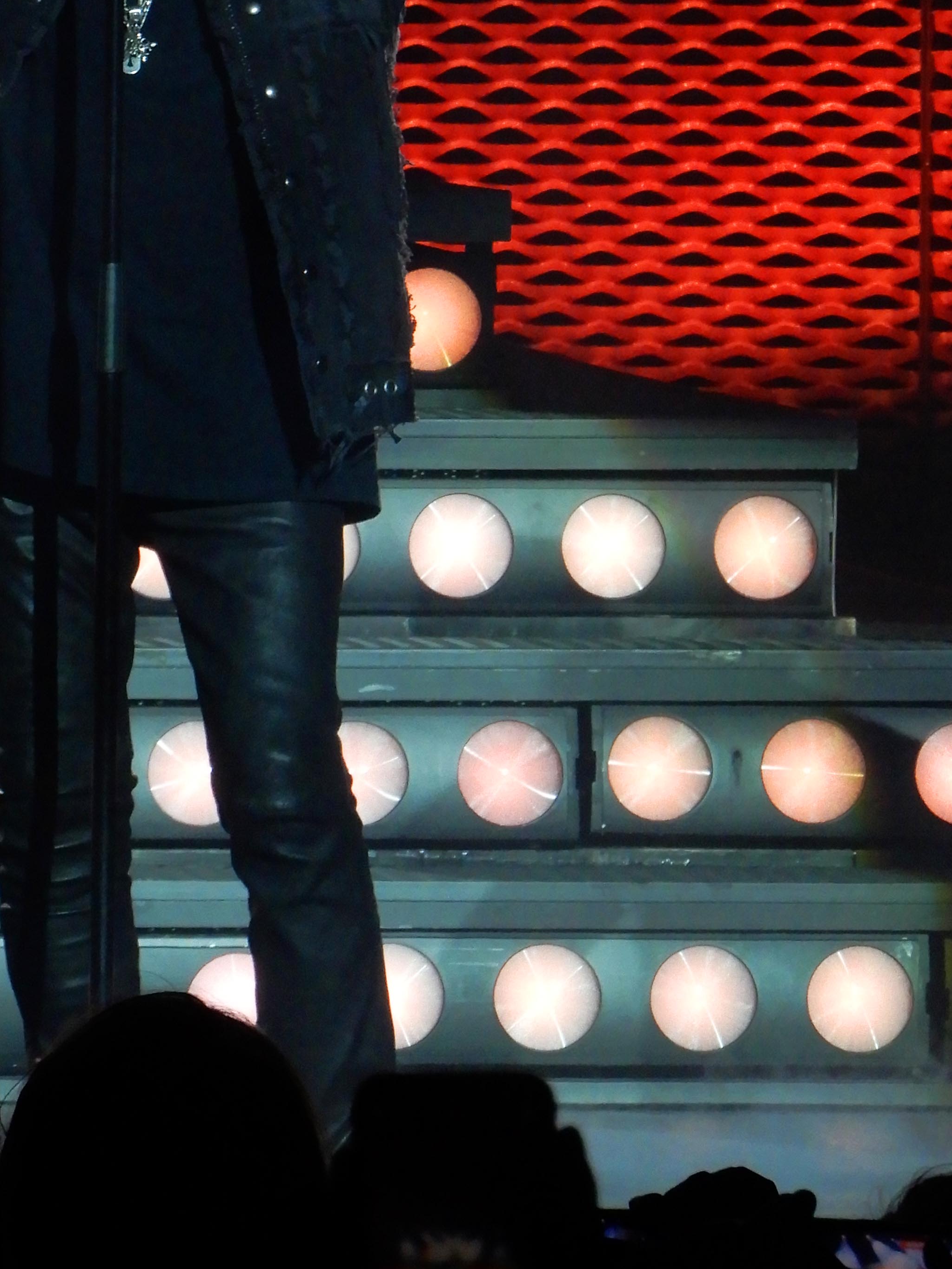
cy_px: 124
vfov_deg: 3.0
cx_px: 249
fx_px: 24385
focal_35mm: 665
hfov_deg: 2.2
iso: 400
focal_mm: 62.4
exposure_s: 1/125
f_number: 6.3
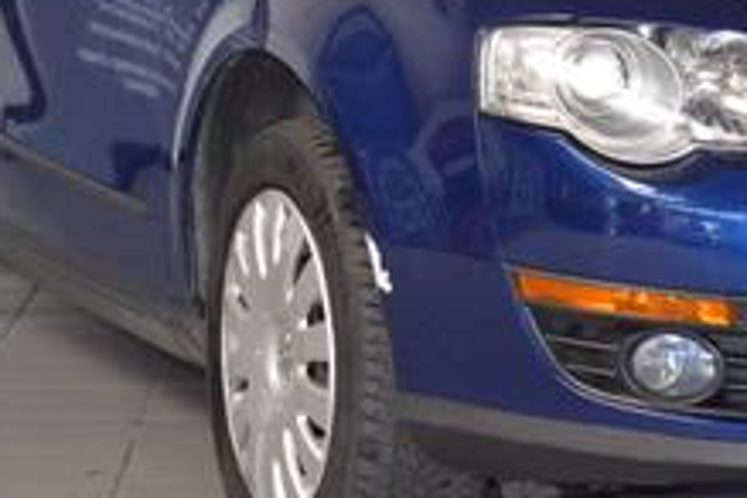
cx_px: 665
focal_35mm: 175
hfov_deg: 11.7
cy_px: 133
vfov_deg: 7.8
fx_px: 3631
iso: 400
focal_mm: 40
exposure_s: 1/100
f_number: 4.5
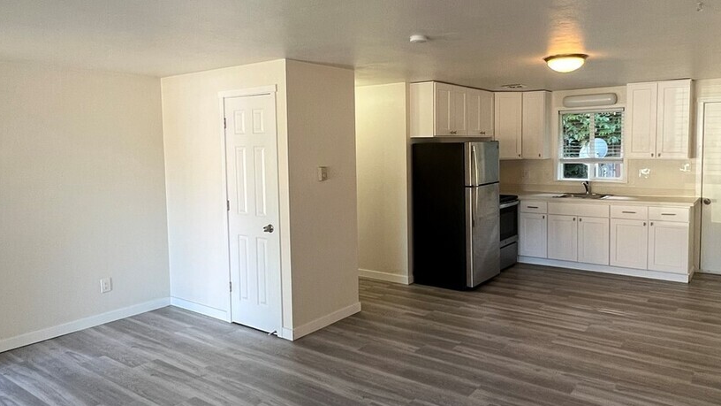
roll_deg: +0.6
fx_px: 478
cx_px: 413
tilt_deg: -4.2
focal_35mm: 25
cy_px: 184
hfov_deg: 73.6
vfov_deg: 45.9
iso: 160
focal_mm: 1.57
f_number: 1.8
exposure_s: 1/120
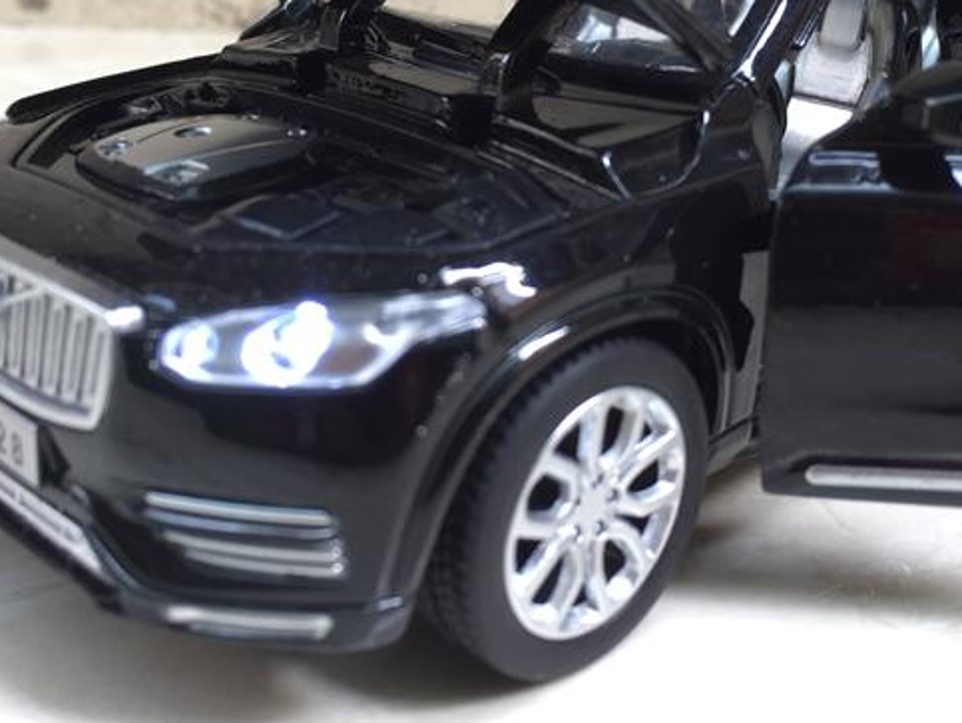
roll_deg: -3.3
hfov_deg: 39.4
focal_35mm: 48
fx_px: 1335
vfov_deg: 29.7
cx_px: 596
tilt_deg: -16.7
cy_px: 165
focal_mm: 4.15
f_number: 2.2
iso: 32
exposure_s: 1/50
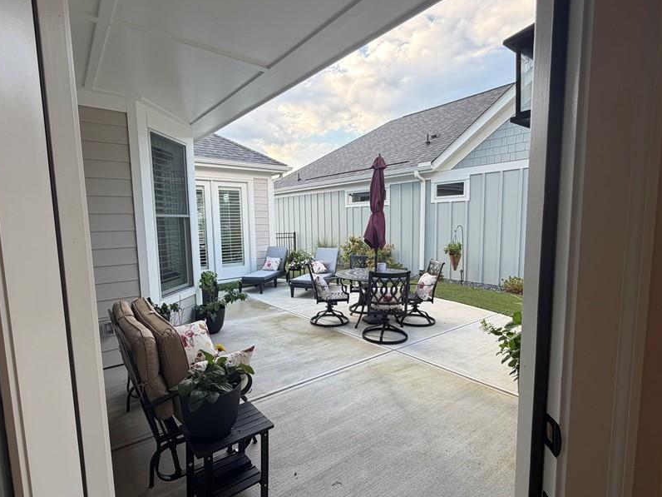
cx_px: 324
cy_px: 257
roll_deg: +1.6
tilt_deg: -6.1
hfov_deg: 87.7
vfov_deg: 71.6
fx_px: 344
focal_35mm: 18
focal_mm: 2.22
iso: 32
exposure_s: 1/120
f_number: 2.2
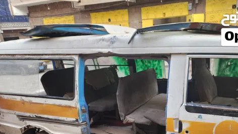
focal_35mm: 34
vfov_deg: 33.0
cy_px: 119
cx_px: 145
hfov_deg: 57.5
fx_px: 214
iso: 125
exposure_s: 1/180
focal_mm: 6.4
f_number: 1.8
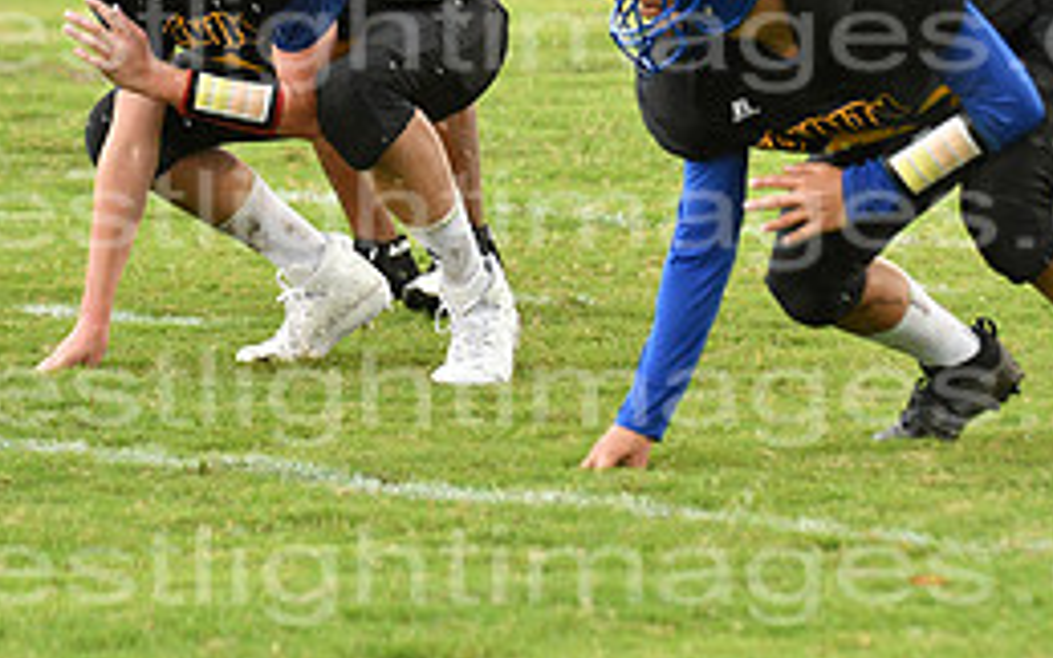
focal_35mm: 479
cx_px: 423
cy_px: -47
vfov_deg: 2.7
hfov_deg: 4.4
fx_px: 13749
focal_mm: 140
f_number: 3.5
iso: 1000
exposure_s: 1/640
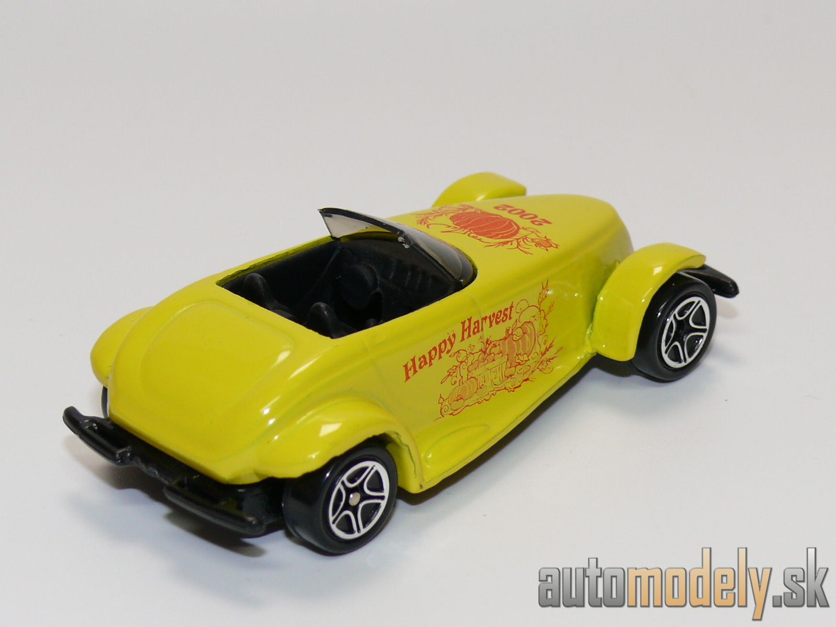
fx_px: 2536
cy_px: 314
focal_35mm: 105
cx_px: 418
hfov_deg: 18.7
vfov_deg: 14.1
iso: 100
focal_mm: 13.7
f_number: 4
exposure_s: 1/30
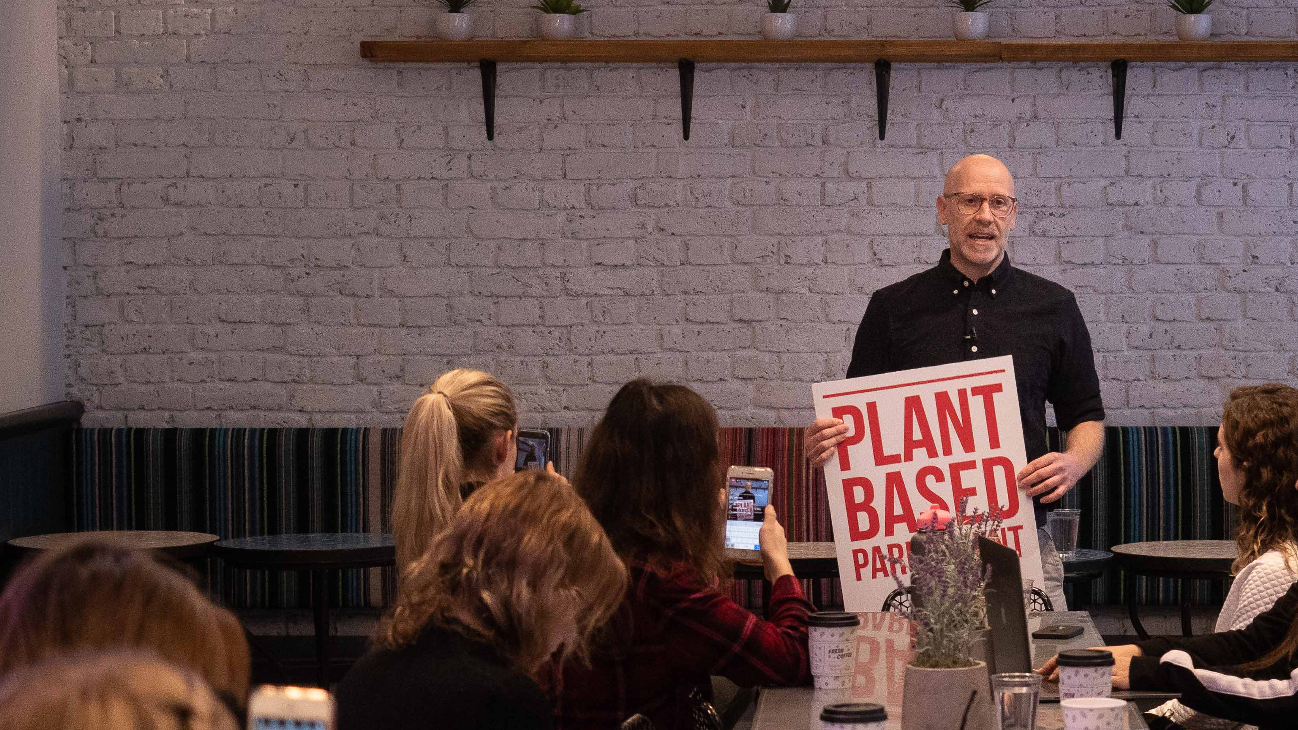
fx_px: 3786
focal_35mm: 110
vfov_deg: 11.0
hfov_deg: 19.3
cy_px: 608
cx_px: 966
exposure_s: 1/160
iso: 1600
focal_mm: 32
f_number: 2.8
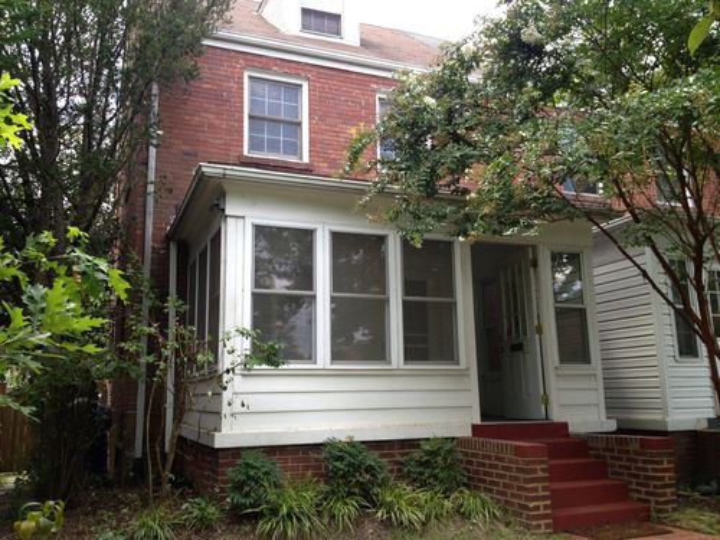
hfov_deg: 52.6
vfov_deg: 40.7
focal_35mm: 35
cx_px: 360
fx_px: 728
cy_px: 270
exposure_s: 1/356
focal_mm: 4.28
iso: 80
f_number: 2.4
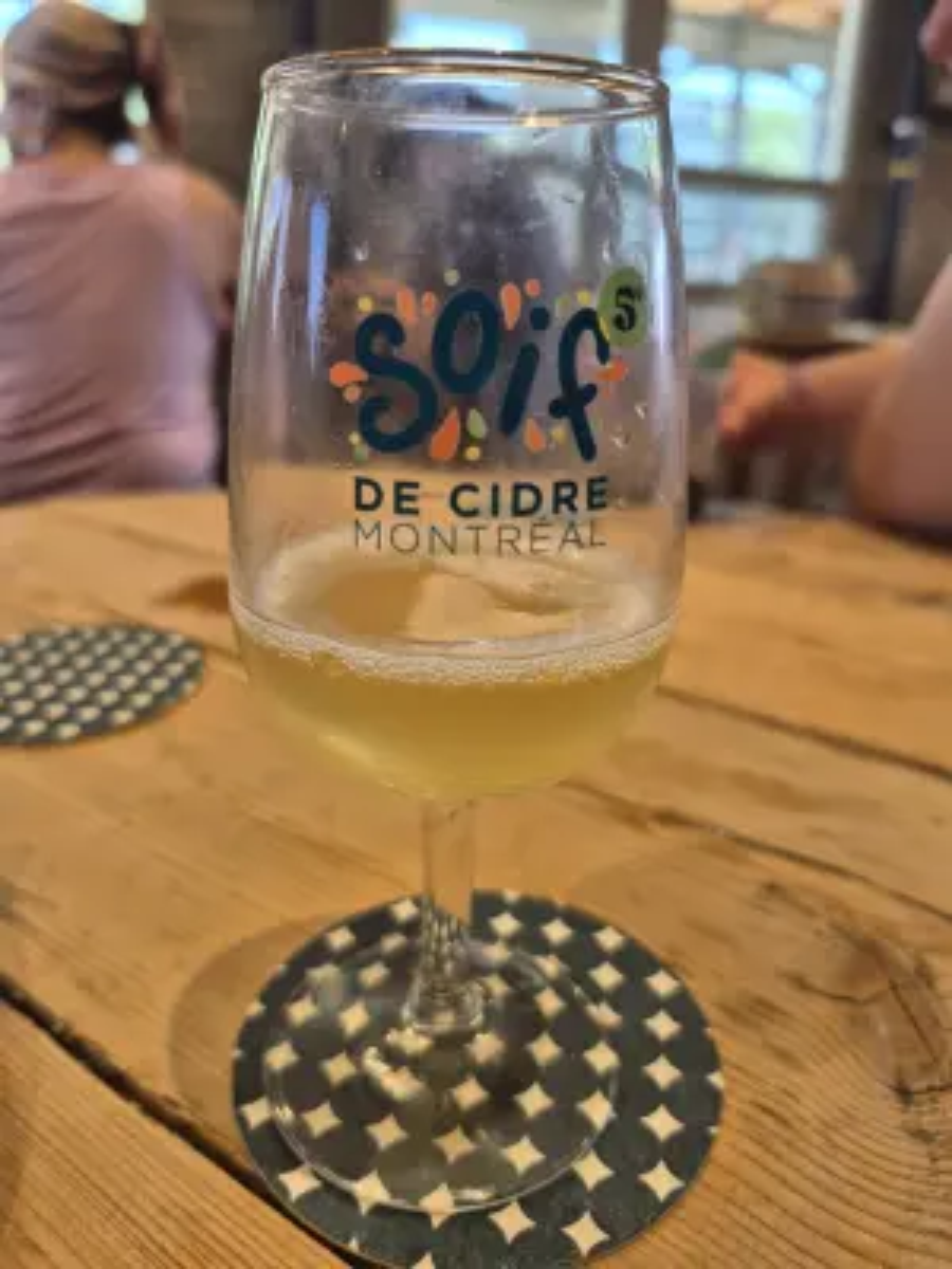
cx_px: 476
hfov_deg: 58.9
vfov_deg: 73.9
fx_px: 843
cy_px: 634
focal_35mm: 23
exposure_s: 1/180
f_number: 1.8
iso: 80
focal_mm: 5.4
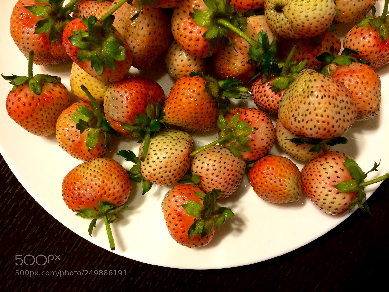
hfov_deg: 61.7
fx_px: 326
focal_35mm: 29
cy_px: 146
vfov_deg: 48.2
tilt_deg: -88.0
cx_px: 194
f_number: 2.2
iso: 320
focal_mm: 4.15
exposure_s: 1/33
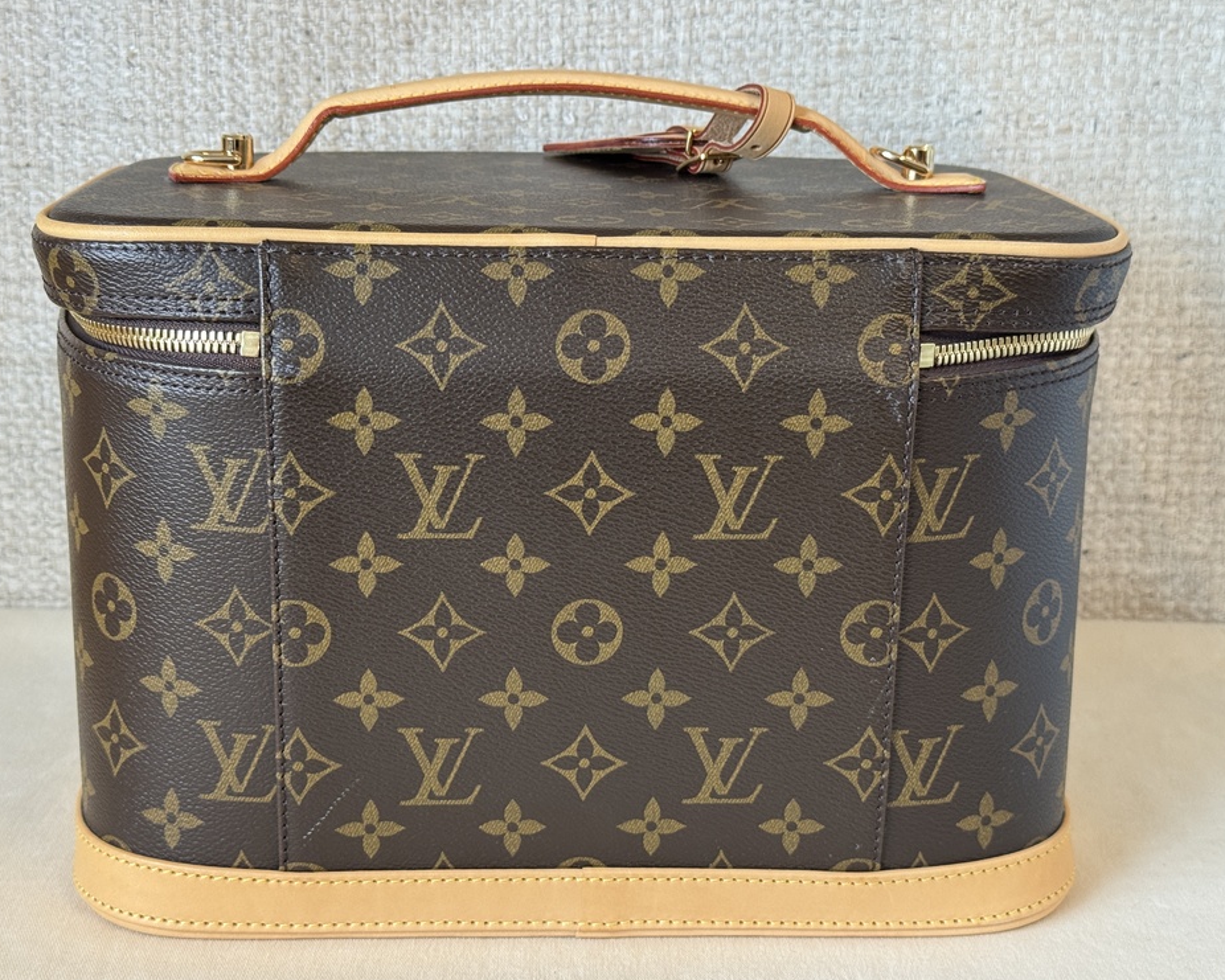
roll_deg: -0.6
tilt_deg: -13.6
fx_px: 1849
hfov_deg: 36.6
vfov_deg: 29.7
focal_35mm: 51
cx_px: 594
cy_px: 497
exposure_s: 1/50
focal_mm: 6.76
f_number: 1.78
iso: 125
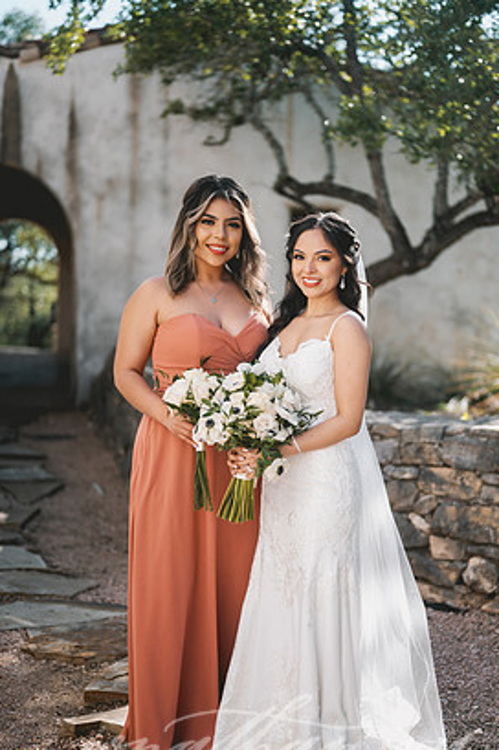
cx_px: 258
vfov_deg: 36.2
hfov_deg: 24.6
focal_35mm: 55
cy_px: 411
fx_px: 1145
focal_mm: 50
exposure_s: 1/2500
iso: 80
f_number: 1.8
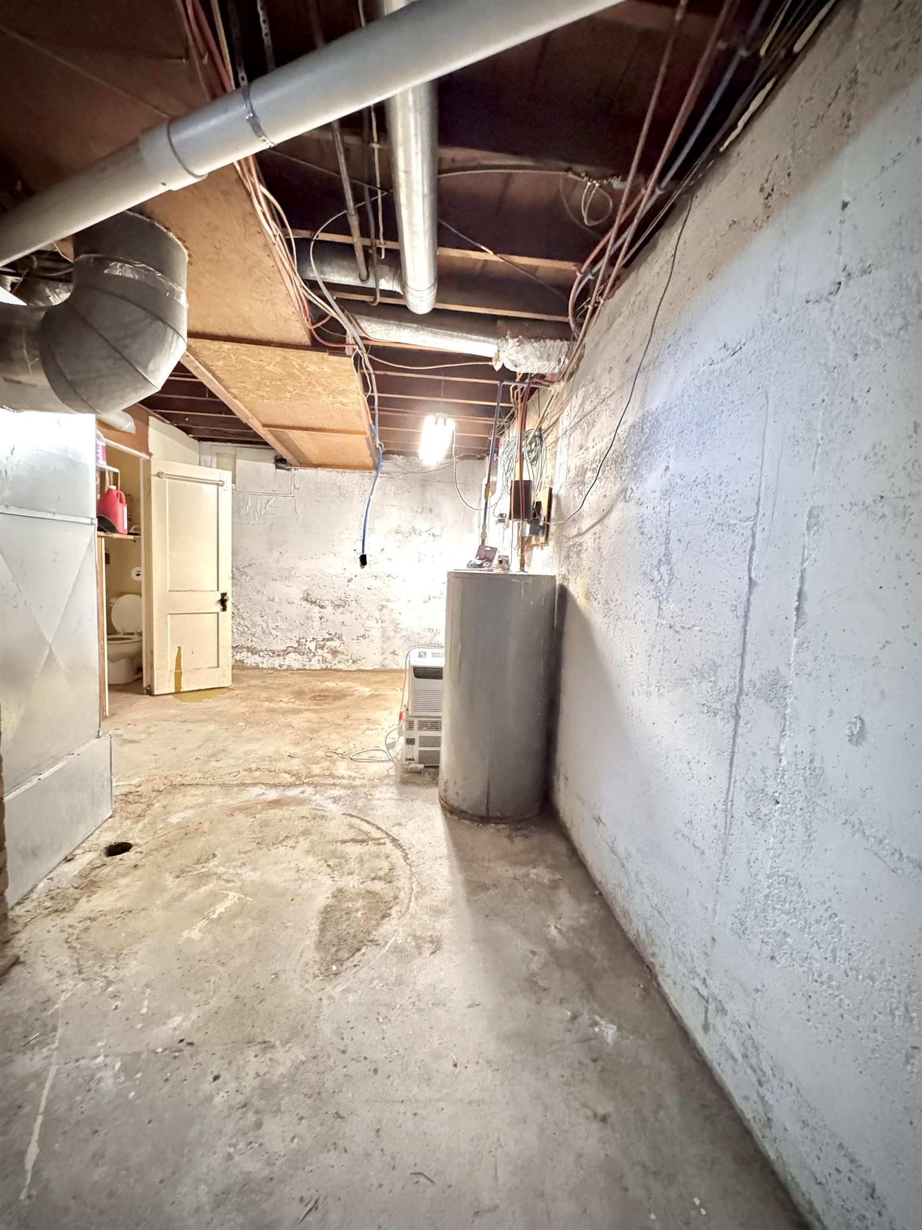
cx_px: 461
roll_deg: -2.6
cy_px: 615
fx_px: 497
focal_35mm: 14
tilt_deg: -6.2
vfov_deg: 102.1
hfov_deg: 85.7
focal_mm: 2.22
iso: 2500
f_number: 2.2
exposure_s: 1/17
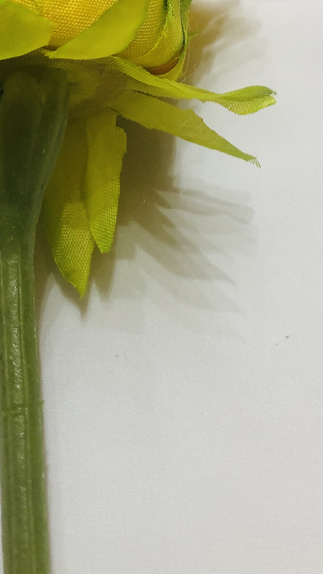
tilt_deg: -59.4
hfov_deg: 18.5
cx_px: 27
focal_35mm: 64
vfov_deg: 30.8
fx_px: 975
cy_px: 22
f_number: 1.8
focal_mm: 3.99
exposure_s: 1/33
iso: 20
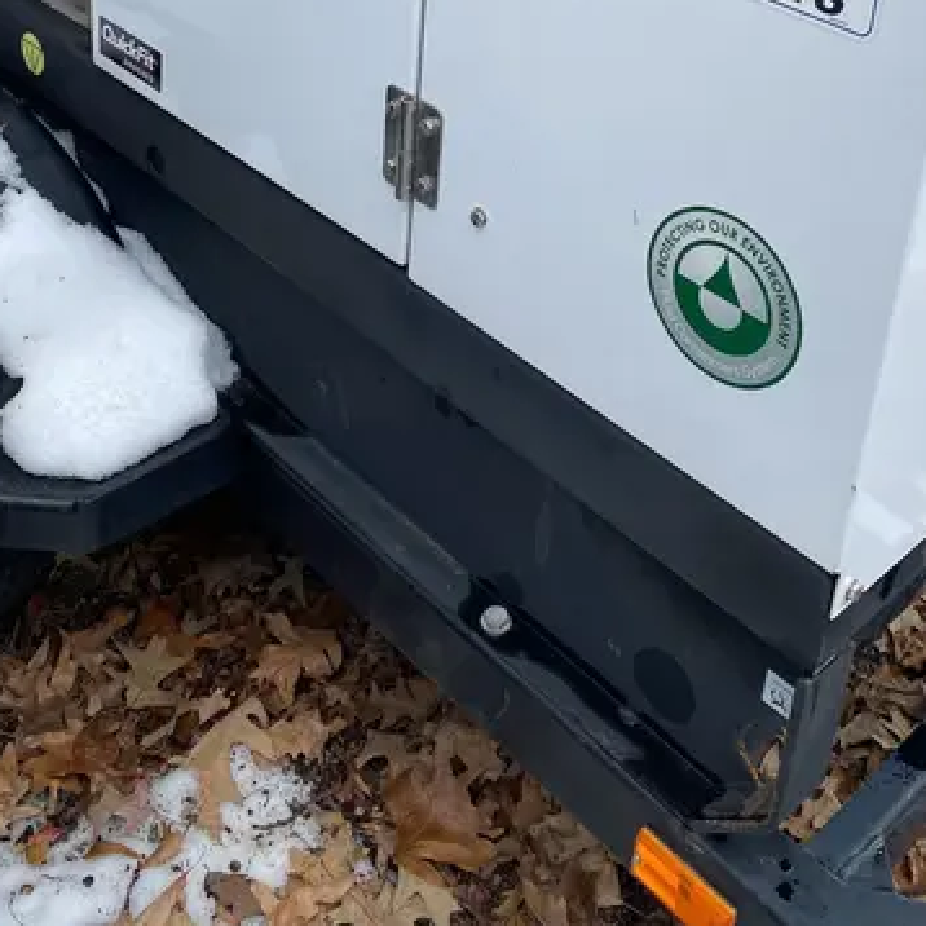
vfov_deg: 33.2
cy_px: 12
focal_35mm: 47
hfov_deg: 36.1
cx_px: 445
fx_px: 1422
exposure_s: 1/752
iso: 32
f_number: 1.8
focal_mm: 4.25
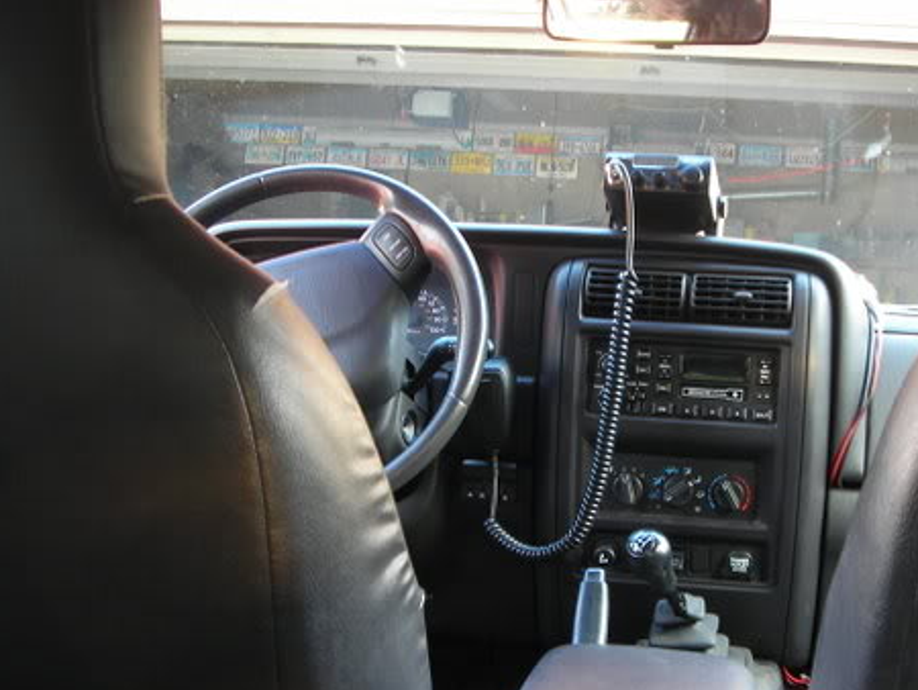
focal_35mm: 54
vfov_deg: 27.1
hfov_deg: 35.2
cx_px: 598
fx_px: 1433
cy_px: 355
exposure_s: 1/4.2
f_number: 3.2
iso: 50
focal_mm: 6.3
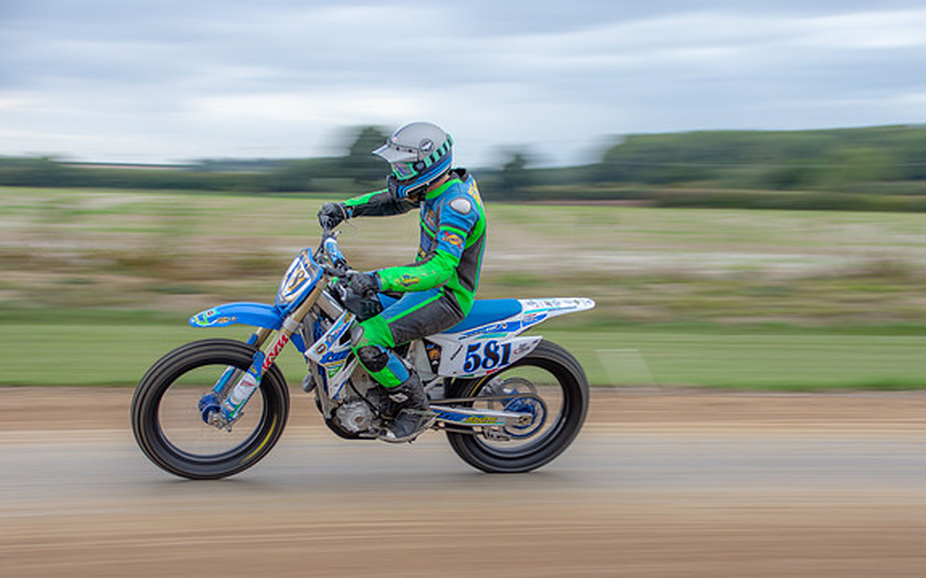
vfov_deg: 13.5
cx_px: 493
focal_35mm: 97
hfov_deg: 21.4
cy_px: 305
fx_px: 2447
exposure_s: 1/125
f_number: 6.3
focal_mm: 56
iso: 160
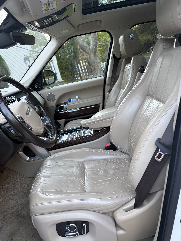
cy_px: 120
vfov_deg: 67.3
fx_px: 181
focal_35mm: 26
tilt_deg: -16.8
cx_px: 90
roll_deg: +15.1
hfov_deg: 53.1
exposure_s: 1/105
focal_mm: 5.96
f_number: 1.6
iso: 125
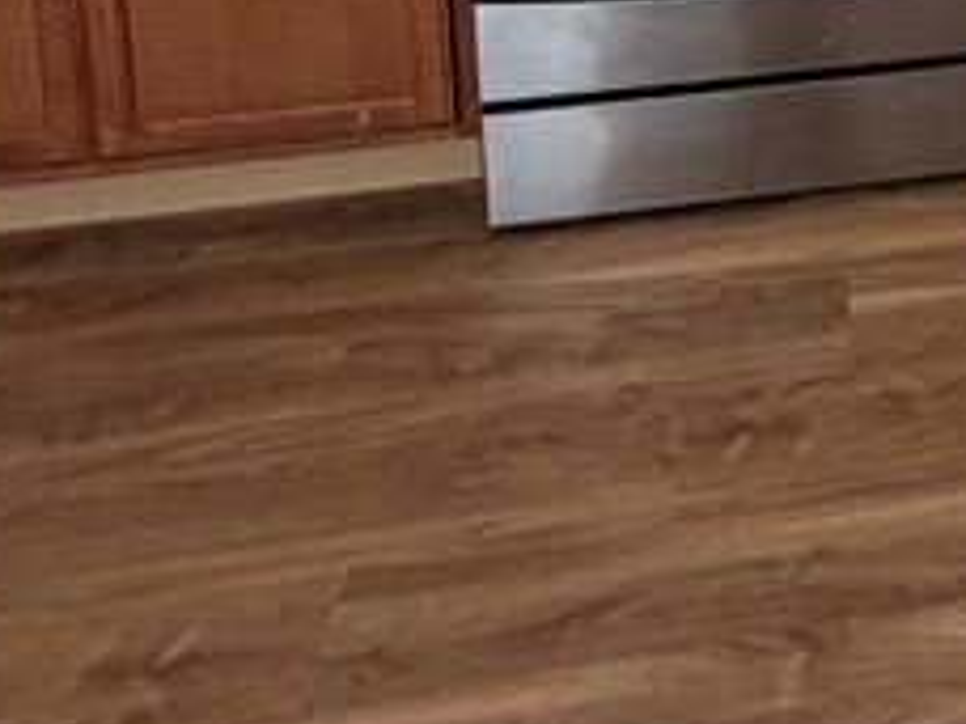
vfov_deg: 18.4
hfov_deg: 26.5
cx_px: 1229
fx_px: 1758
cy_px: -567
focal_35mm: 63
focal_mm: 2.22
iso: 100
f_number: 2.2
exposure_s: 1/120
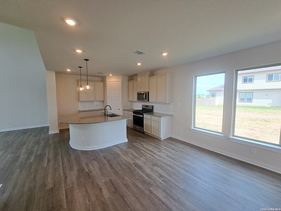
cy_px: 106
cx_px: 140
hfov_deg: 106.2
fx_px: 106
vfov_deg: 89.9
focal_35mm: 13
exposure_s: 1/100
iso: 50
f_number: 2.2
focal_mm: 1.74
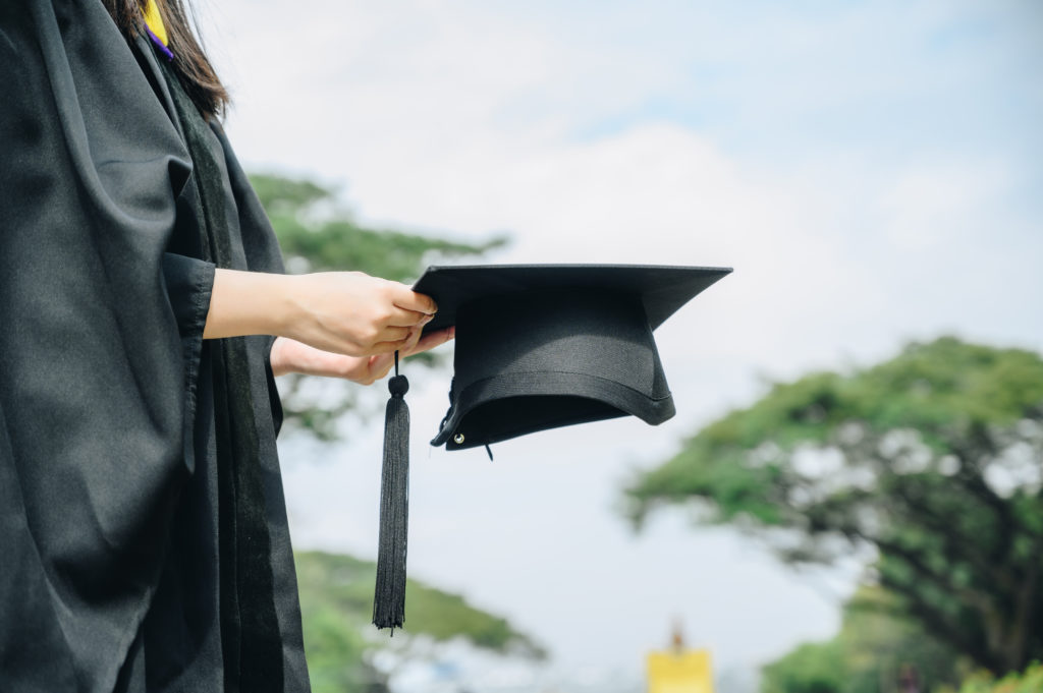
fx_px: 2026
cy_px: 346
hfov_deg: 28.9
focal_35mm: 70
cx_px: 522
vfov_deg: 19.4
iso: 250
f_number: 4
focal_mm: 70
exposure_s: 1/500
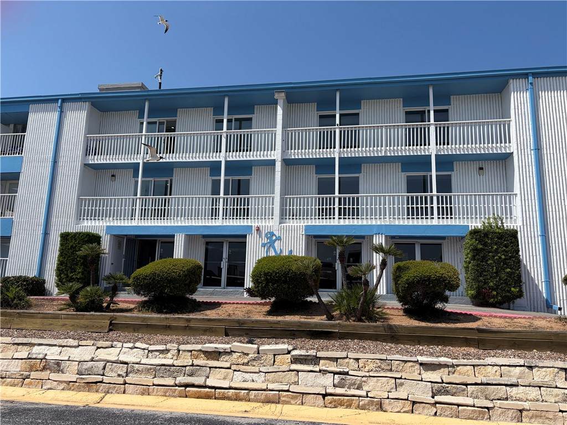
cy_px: 212
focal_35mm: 26
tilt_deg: +9.5
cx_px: 284
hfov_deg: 67.3
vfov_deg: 53.1
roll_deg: -1.5
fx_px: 426
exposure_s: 1/7813
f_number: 1.6
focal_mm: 5.96
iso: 64
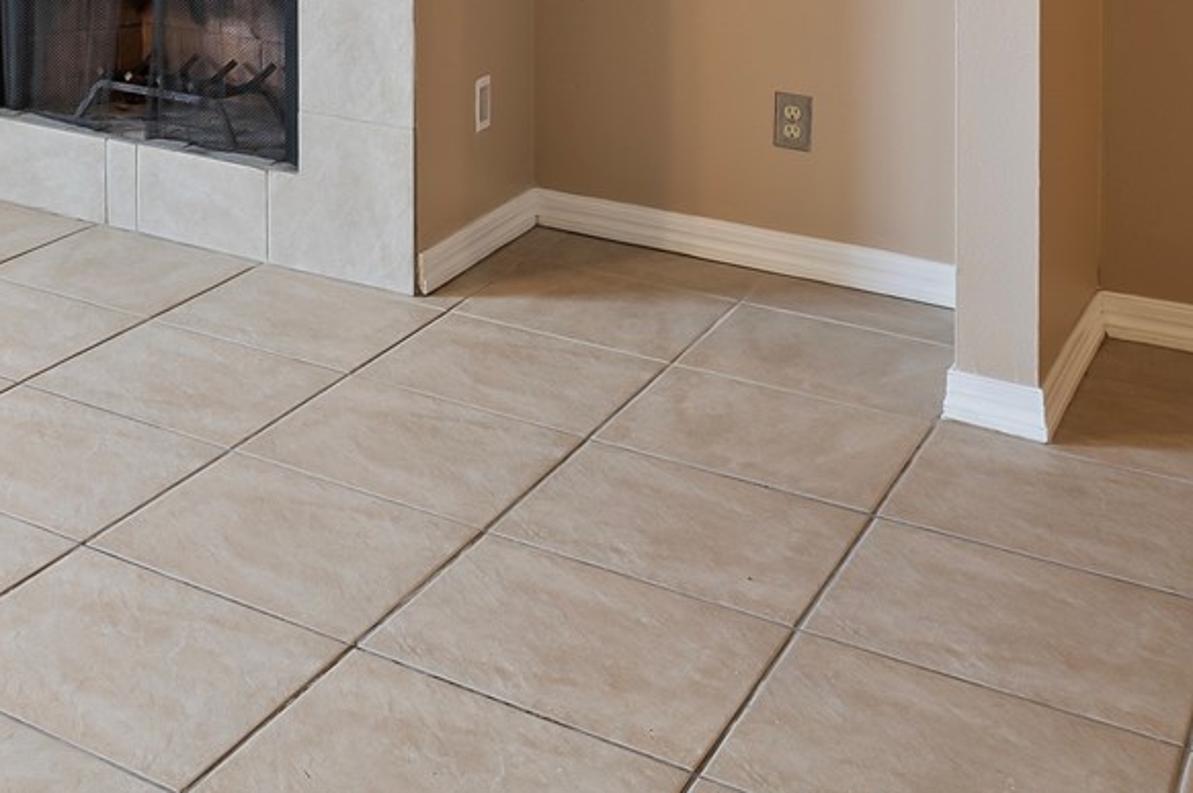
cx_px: -152
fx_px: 1854
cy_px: -320
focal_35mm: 56
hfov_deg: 31.3
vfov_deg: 21.2
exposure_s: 1/4
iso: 125
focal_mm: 15
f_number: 6.3
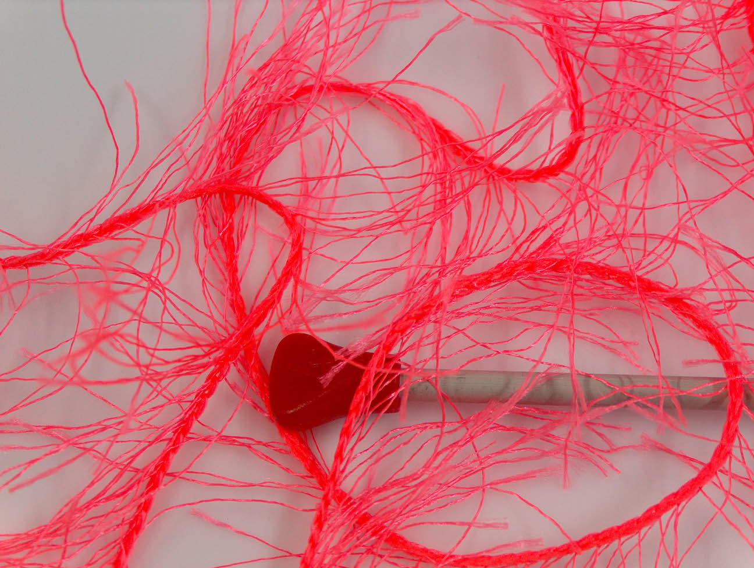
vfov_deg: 17.6
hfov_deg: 23.3
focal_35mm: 84
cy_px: 284
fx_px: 1832
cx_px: 377
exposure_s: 1/14.7
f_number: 2.9
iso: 200
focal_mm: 17.25
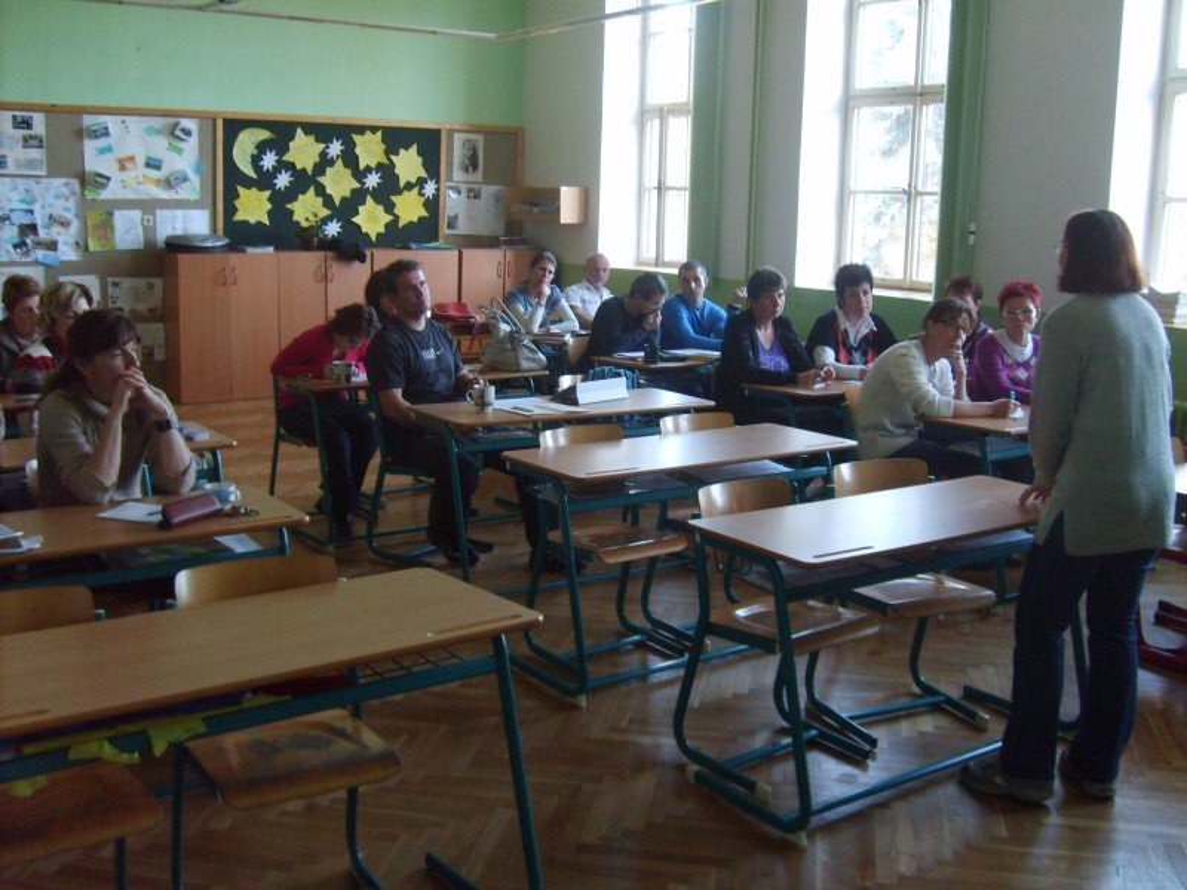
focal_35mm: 35
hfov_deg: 52.6
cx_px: 594
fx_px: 1200
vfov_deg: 40.7
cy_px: 445
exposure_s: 1/30
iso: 140
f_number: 2.8
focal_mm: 5.8
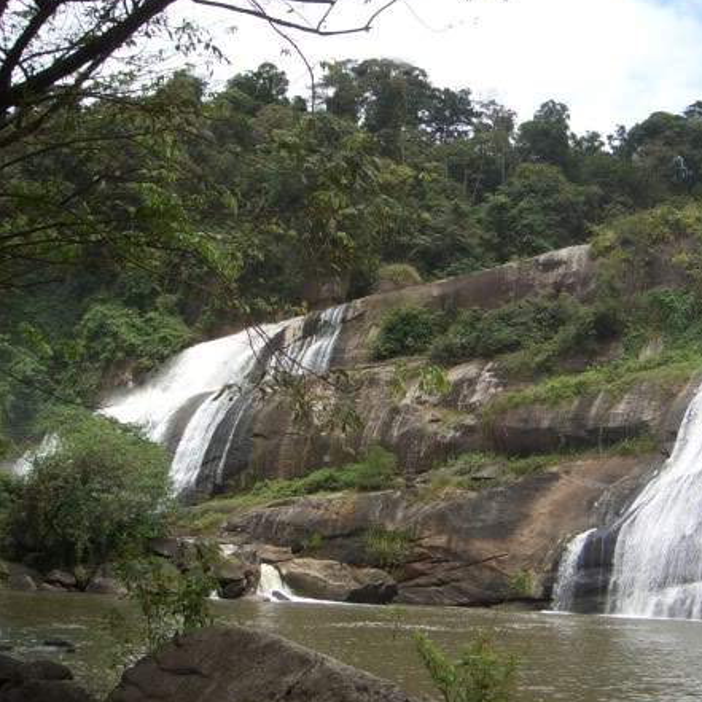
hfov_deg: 33.6
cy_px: 360
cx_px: 482
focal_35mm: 50
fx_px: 1147
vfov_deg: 34.0
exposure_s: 1/1000
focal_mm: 8
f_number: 2.8
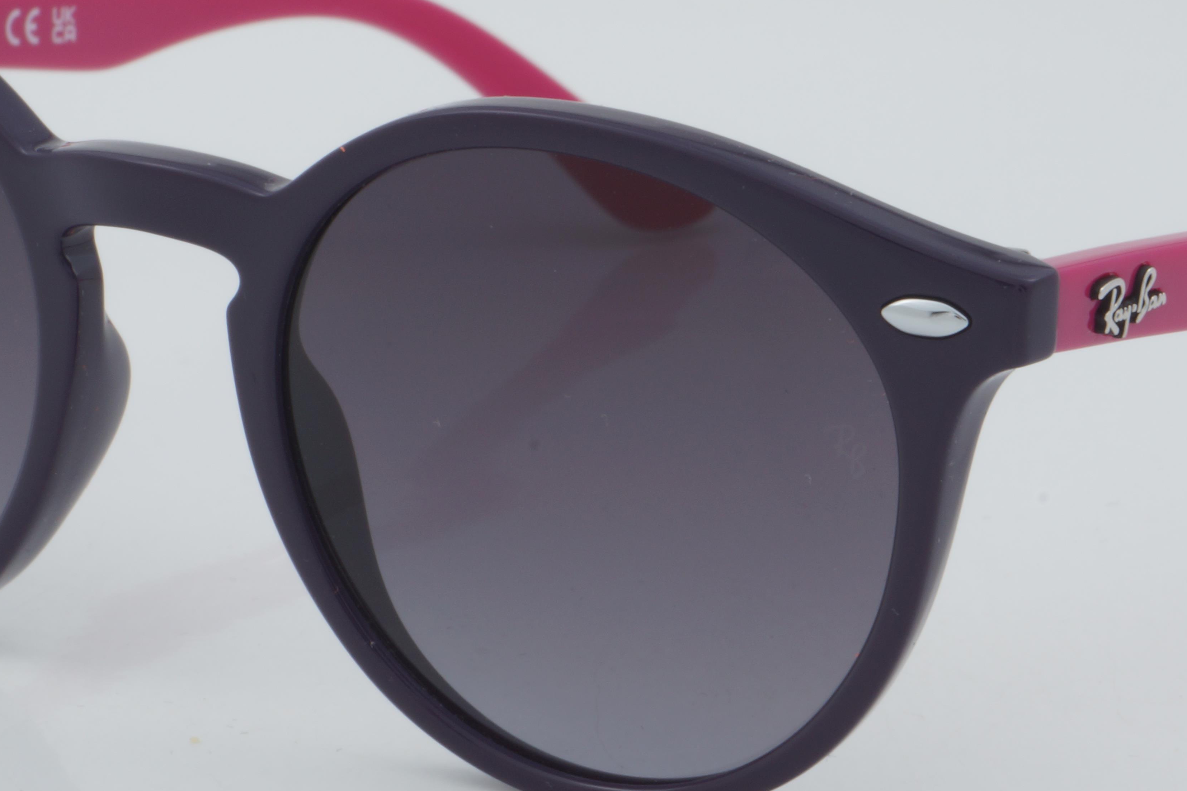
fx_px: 4484
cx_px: 602
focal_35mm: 136
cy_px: 388
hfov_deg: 15.1
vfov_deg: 10.1
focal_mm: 50
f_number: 29
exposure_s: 1/4
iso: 100
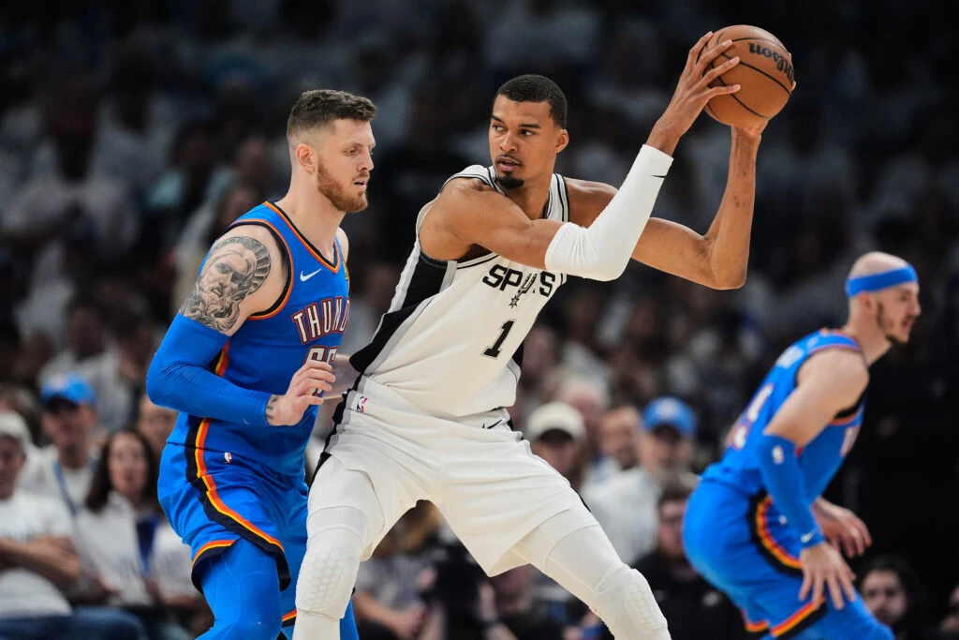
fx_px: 10656
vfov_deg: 3.4
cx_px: 480
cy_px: 320
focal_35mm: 400
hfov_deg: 5.2
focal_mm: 400
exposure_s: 1/2000
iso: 4000
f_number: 3.2
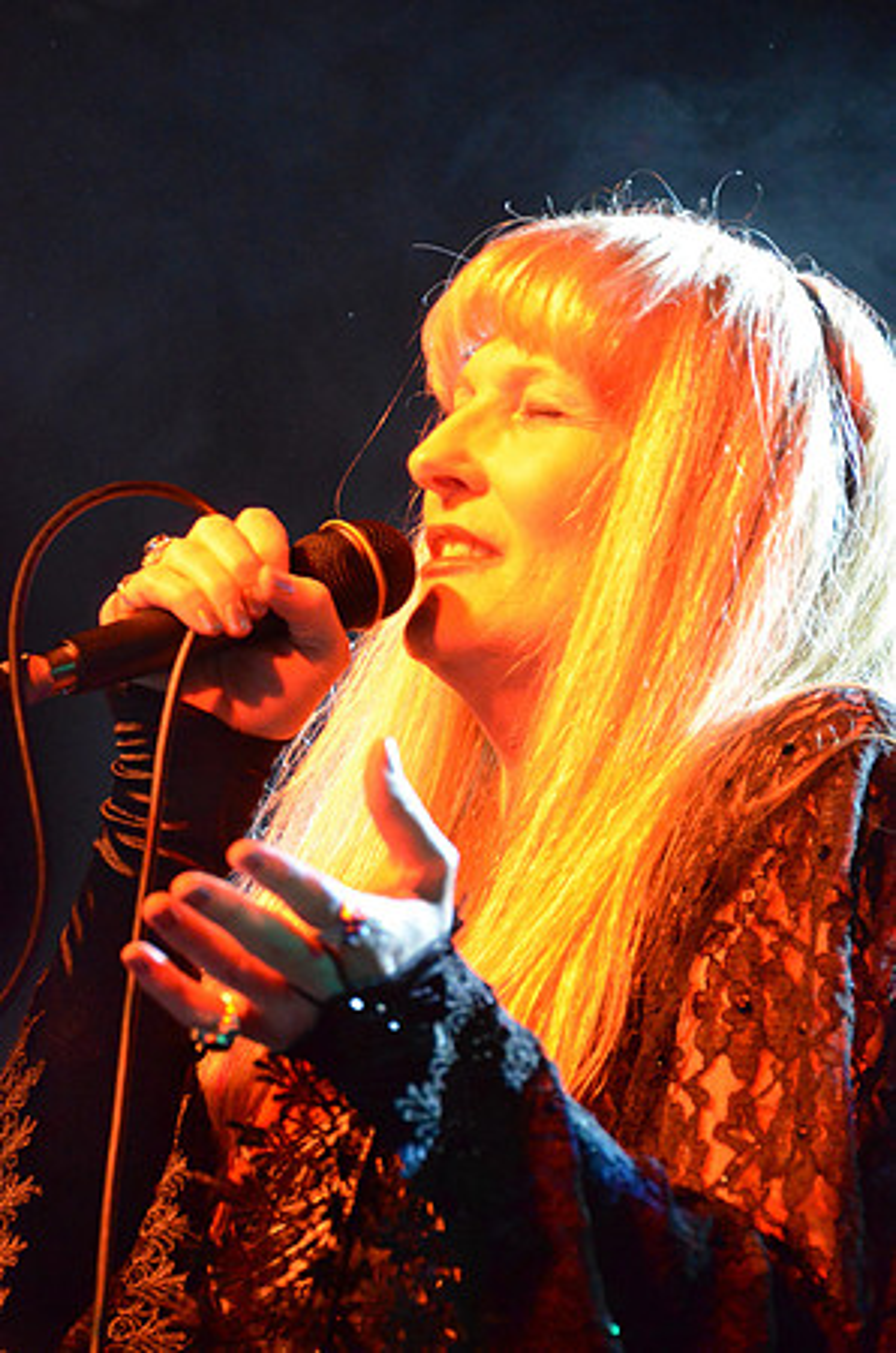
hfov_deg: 5.4
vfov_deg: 8.1
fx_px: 9564
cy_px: 676
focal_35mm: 255
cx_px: 448
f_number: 8
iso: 6400
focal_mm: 170
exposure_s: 1/100
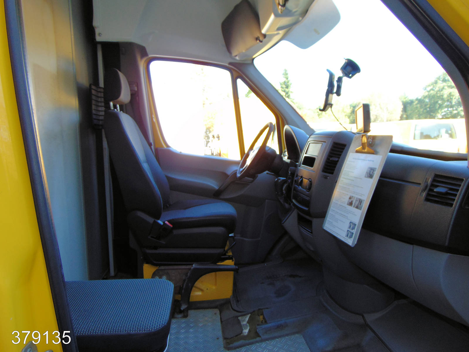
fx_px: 339
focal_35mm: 25
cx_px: 234
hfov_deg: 69.4
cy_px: 176
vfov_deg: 54.9
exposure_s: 1/60
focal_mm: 4.5
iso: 80
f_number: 3
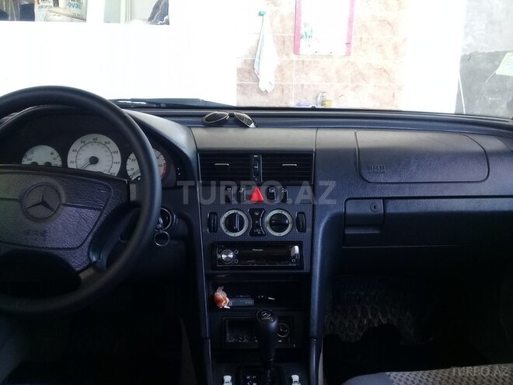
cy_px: 192
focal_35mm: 31
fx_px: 459
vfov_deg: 45.4
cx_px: 256
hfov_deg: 58.4
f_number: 2.2
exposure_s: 1/33
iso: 64
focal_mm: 3.3
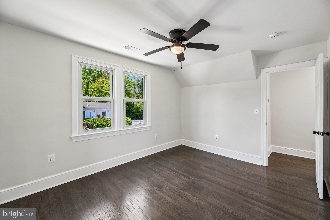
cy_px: 110
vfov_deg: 81.2
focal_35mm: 14
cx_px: 165
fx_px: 128
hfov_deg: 104.3
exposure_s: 1/15
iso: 100
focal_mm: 14
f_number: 8
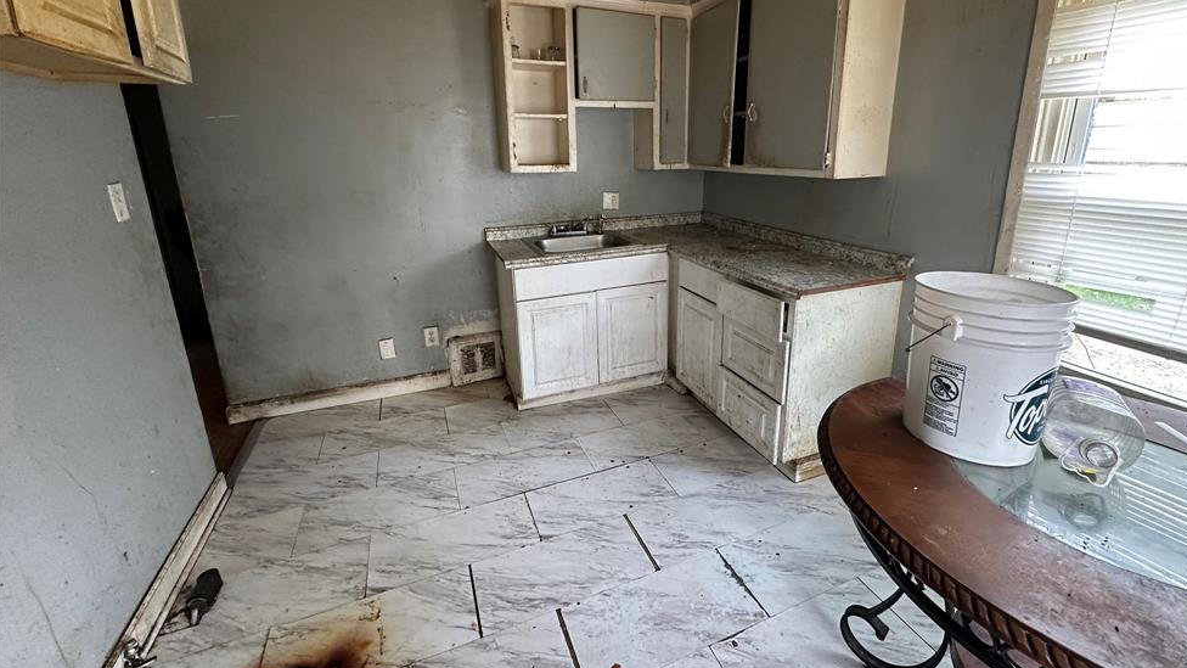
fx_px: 504
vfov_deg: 66.5
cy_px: 271
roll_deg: +1.1
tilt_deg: -13.4
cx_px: 619
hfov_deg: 99.3
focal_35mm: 16
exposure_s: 1/71
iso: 320
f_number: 2.2
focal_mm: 2.22
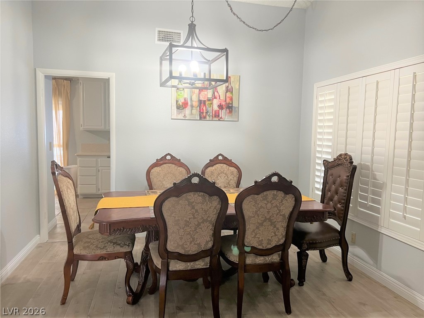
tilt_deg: -4.4
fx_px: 318
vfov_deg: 53.1
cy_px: 159
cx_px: 212
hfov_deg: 67.3
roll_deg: -0.4
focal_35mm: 26
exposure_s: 1/60
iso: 160
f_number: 1.5
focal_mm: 5.7
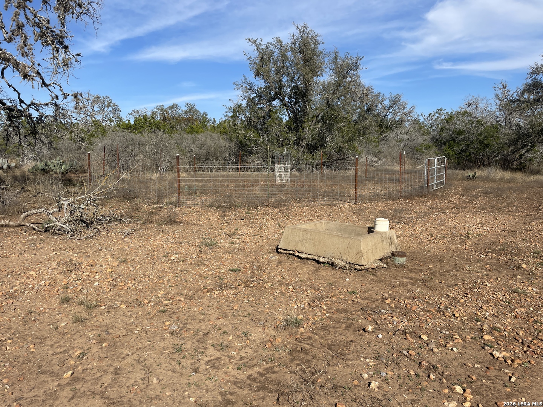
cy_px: 204
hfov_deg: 67.3
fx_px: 408
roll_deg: +0.9
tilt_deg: -5.4
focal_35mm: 26
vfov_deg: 53.1
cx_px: 272
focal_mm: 4.2
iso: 32
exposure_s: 1/4292
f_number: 1.6
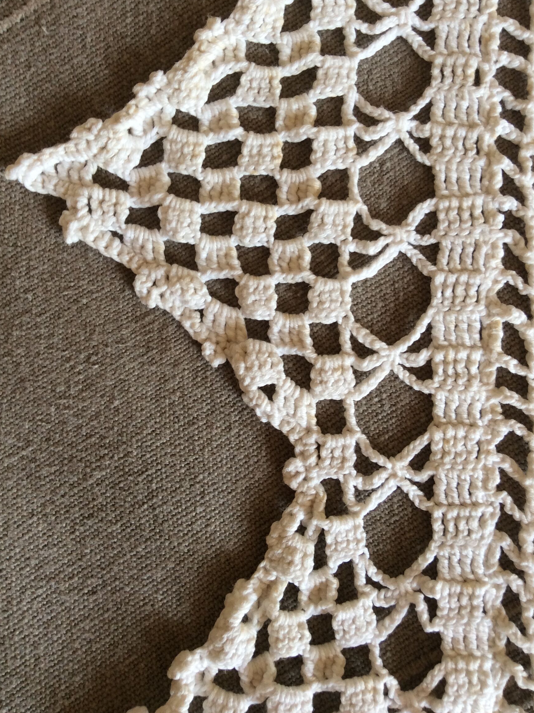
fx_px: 741
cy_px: 323
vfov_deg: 51.3
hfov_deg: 39.6
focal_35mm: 36
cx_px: 281
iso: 32
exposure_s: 1/25
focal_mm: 3.3
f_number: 2.4
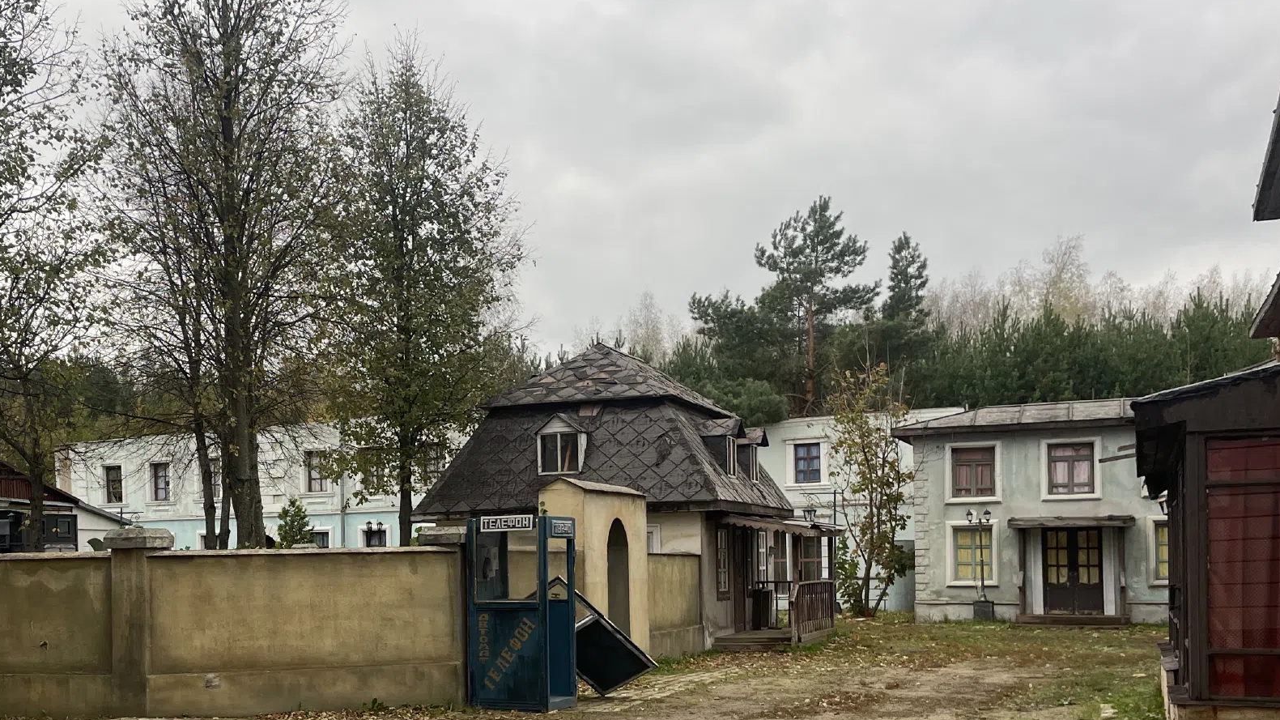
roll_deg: +0.7
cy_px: 539
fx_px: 1459
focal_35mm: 43
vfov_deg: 27.3
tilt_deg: +0.5
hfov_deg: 45.7
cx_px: 318
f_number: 1.6
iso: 32
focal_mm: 4.2
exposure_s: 1/200
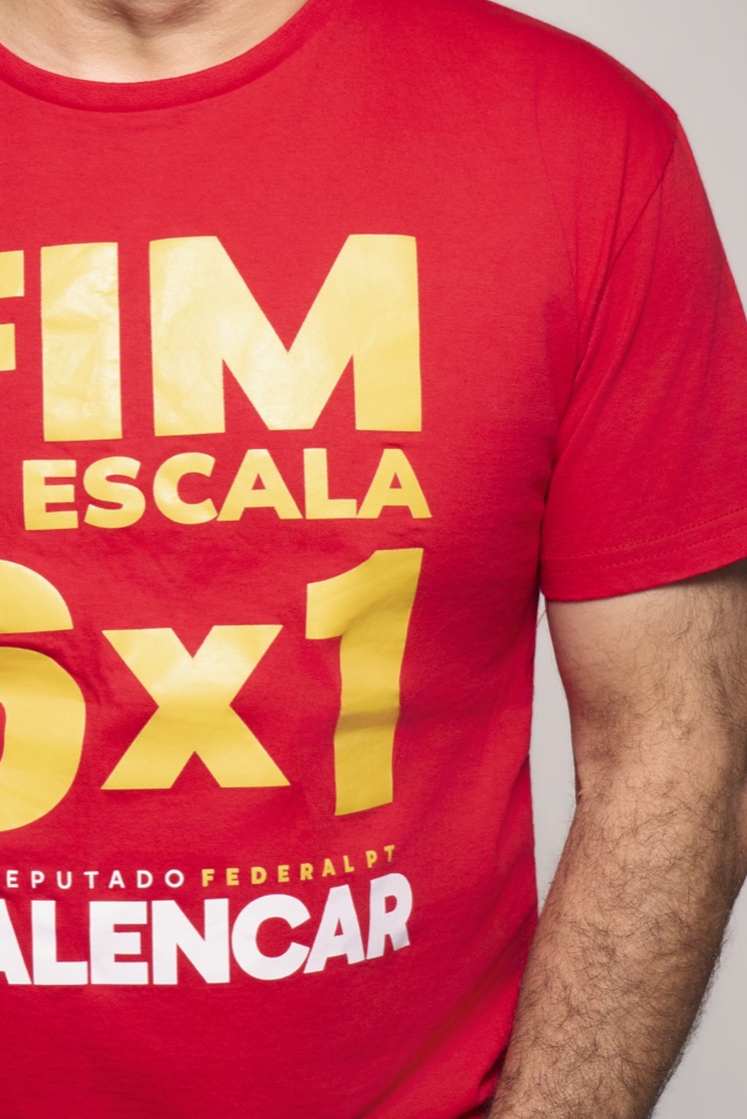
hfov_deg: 11.3
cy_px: 508
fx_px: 3764
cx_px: 153
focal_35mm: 121
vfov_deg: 16.9
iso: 800
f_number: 10
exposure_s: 1/160
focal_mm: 48
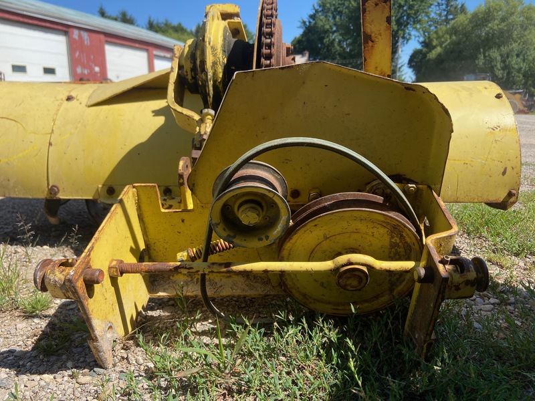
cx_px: 268
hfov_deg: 67.3
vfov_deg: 53.1
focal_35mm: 26
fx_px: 402
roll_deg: +0.4
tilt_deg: -15.9
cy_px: 200
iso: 32
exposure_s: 1/1629
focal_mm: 4.25
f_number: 1.8
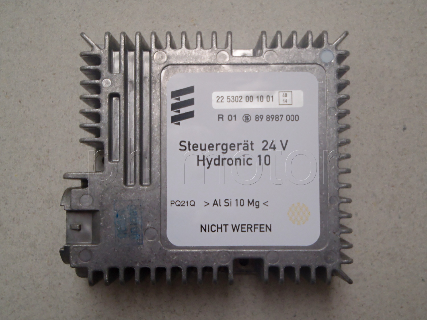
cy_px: 160
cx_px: 214
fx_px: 444
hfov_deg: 51.4
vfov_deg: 39.7
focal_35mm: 36
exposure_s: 1/25
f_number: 4.1
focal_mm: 6.53
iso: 200
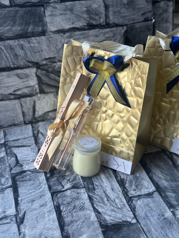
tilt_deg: -32.8
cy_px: 119
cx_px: 90
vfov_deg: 39.7
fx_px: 331
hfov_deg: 30.3
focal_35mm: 48
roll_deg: -3.7
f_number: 1.78
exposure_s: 1/320
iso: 80
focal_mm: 6.86
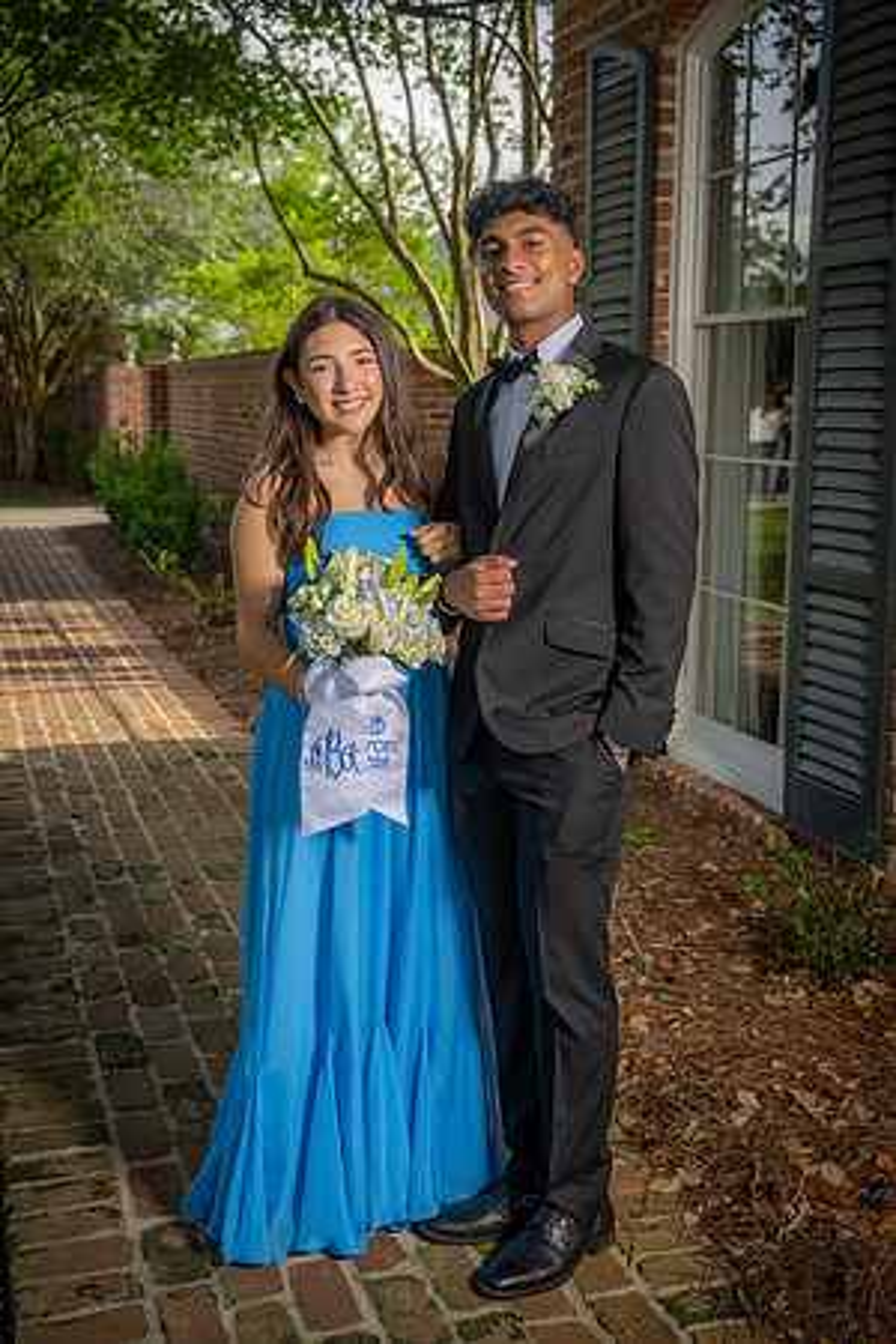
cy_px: 672
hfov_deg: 32.6
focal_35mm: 41
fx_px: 1531
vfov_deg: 47.4
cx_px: 448
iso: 100
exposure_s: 1/160
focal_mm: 41
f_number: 5
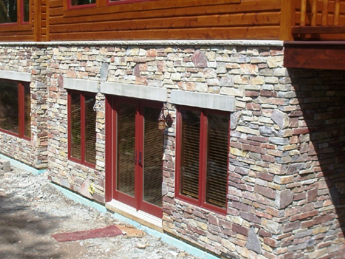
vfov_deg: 25.2
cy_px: 134
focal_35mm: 58
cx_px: 159
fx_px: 578
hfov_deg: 33.2
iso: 64
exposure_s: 1/640
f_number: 4
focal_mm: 8
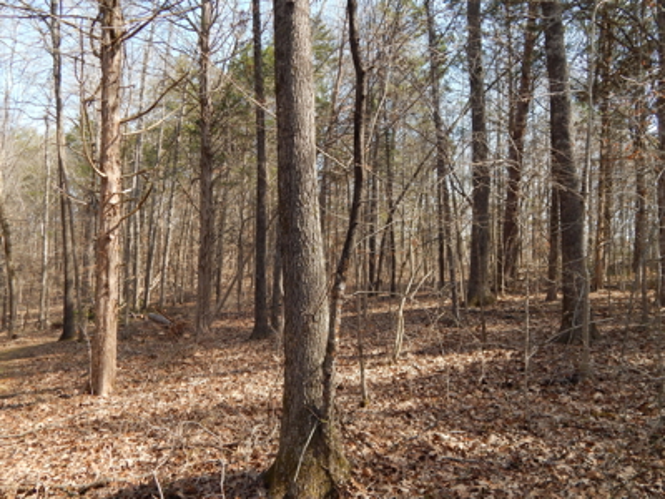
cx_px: 332
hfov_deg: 58.4
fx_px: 596
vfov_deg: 45.4
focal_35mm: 31
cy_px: 250
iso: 200
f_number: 3.2
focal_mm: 5.6
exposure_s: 1/400
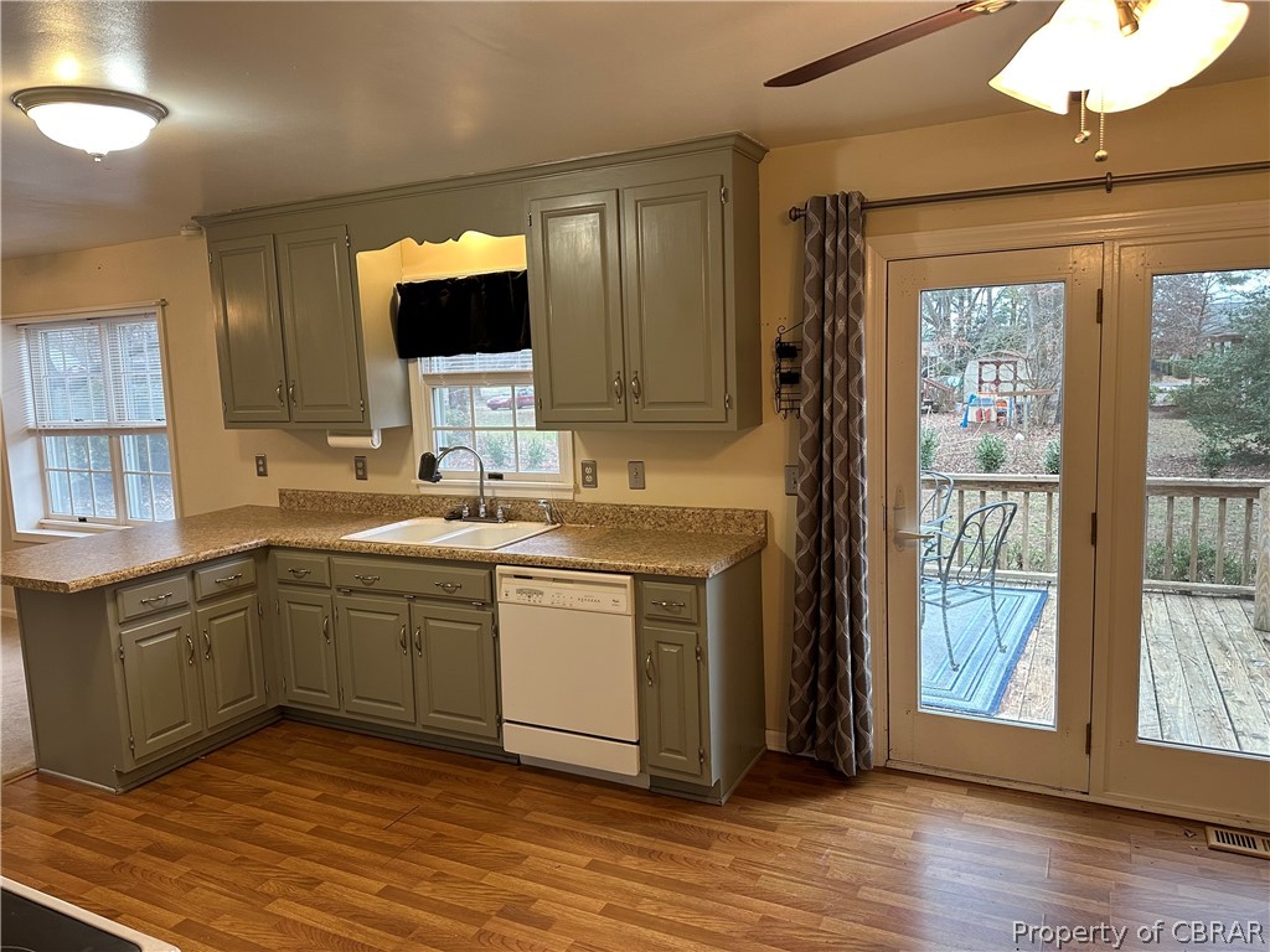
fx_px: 881
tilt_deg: -7.0
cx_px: 635
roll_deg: +1.9
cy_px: 476
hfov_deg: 71.6
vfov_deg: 56.8
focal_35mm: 24
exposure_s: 1/120
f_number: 1.78
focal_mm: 6.86
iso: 200
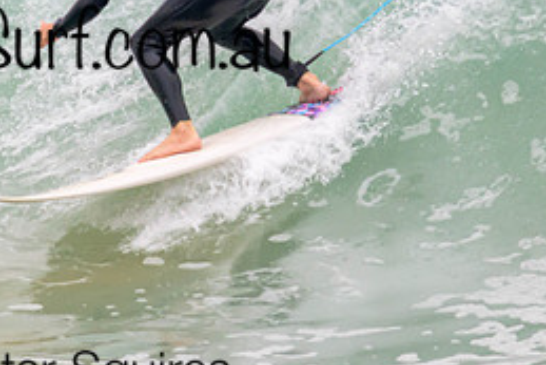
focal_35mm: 2182
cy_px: -70
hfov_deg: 0.9
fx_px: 33111
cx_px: 202
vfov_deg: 0.6
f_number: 11
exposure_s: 1/2000
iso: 1400
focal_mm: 800
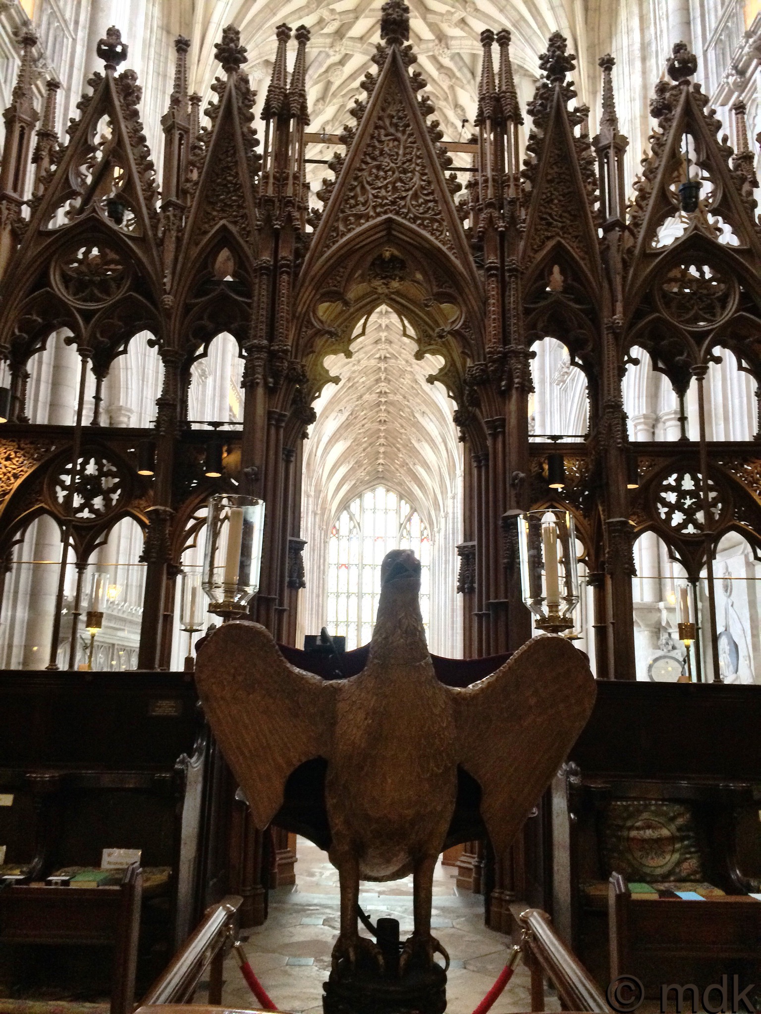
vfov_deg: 61.7
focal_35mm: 29
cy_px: 507
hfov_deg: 48.2
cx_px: 380
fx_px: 850
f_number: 2.2
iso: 320
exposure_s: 1/20
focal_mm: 4.15
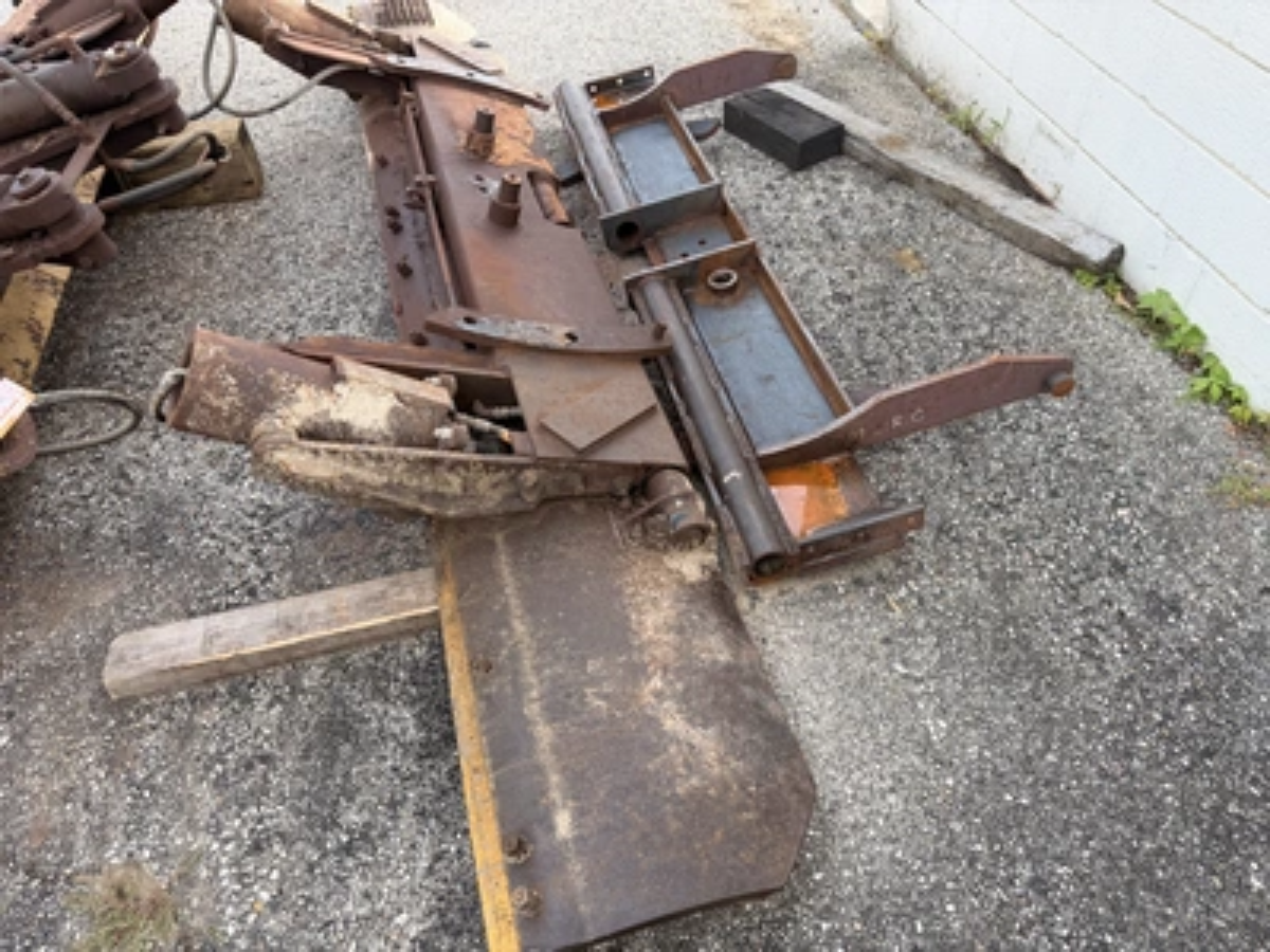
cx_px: 635
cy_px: 476
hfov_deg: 71.6
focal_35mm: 24
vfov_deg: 56.8
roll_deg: +3.9
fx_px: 881
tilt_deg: -44.5
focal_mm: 6.76
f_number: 1.78
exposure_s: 1/345
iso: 80
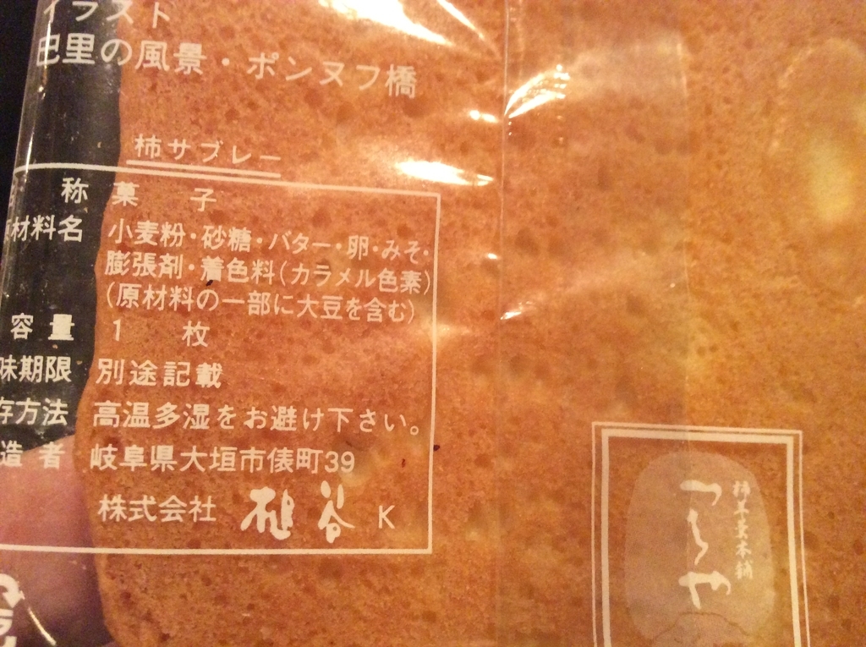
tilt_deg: -51.6
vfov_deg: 44.1
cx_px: 433
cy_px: 324
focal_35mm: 32
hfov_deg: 56.9
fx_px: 799
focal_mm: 3.3
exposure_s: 1/17
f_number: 2.4
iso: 400
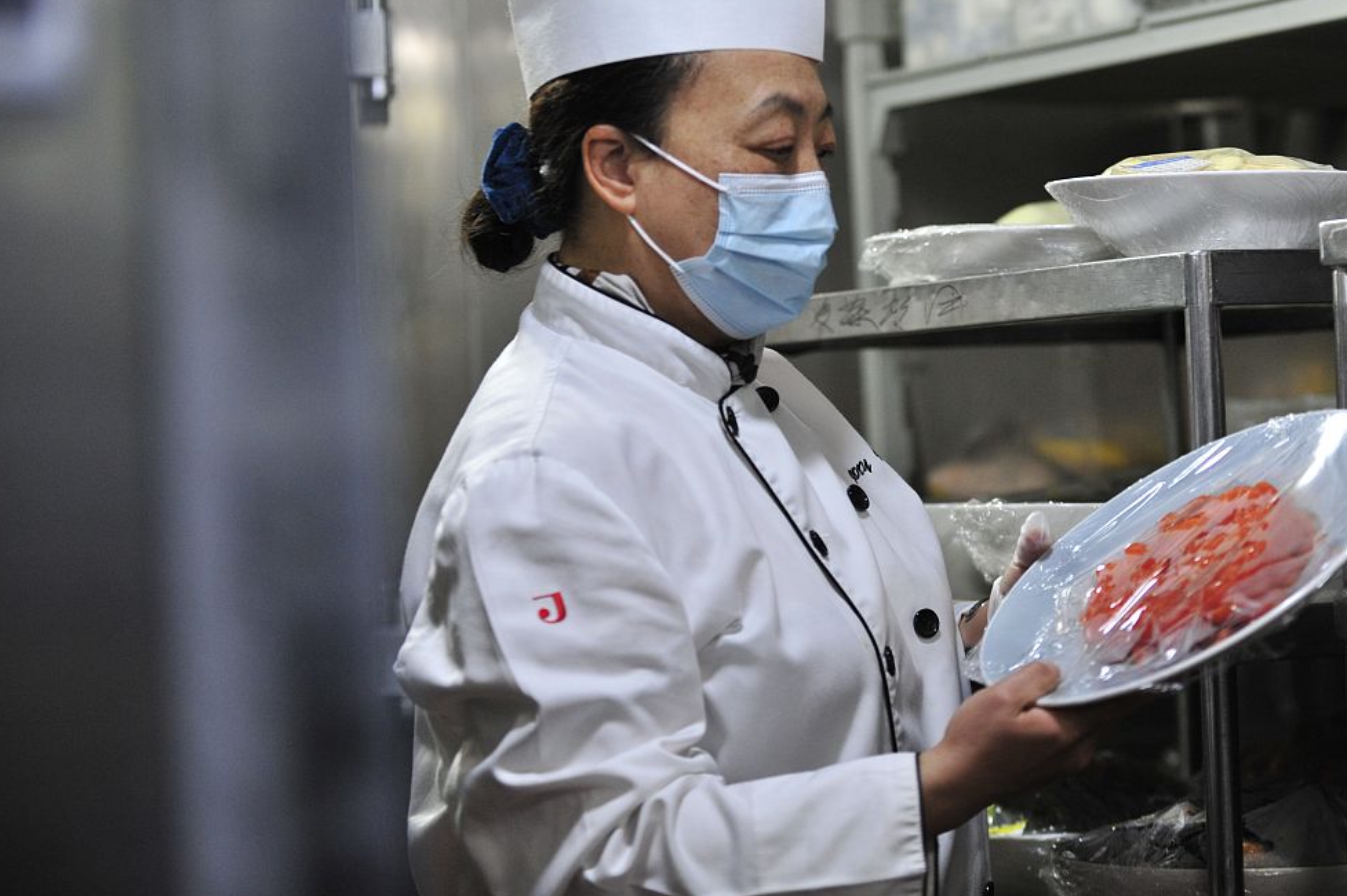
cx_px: 812
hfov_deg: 23.6
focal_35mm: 86
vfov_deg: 15.9
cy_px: 364
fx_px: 3216
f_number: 2.8
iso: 1250
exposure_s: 1/80
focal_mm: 70
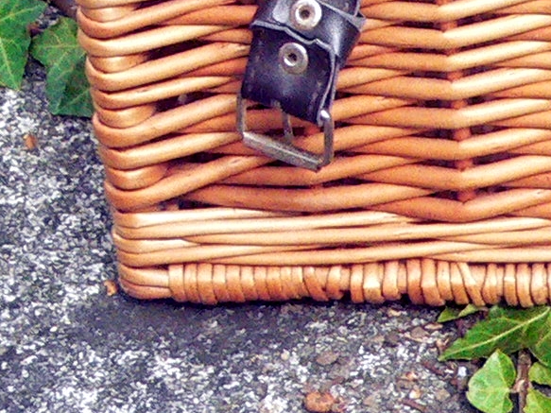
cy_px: -190
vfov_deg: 9.2
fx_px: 2514
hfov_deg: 11.9
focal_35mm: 158
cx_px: 847
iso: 400
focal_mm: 6
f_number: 2.8
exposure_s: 1/1000
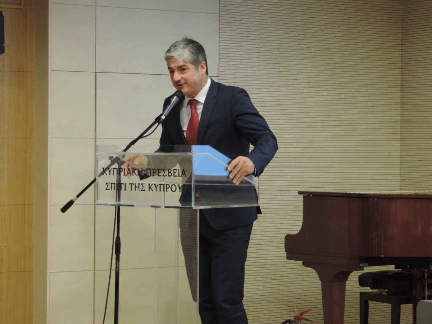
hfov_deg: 16.4
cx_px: 216
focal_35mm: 120
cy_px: 162
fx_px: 1498
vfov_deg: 12.3
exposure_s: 1/25
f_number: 4.2
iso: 640
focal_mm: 21.4
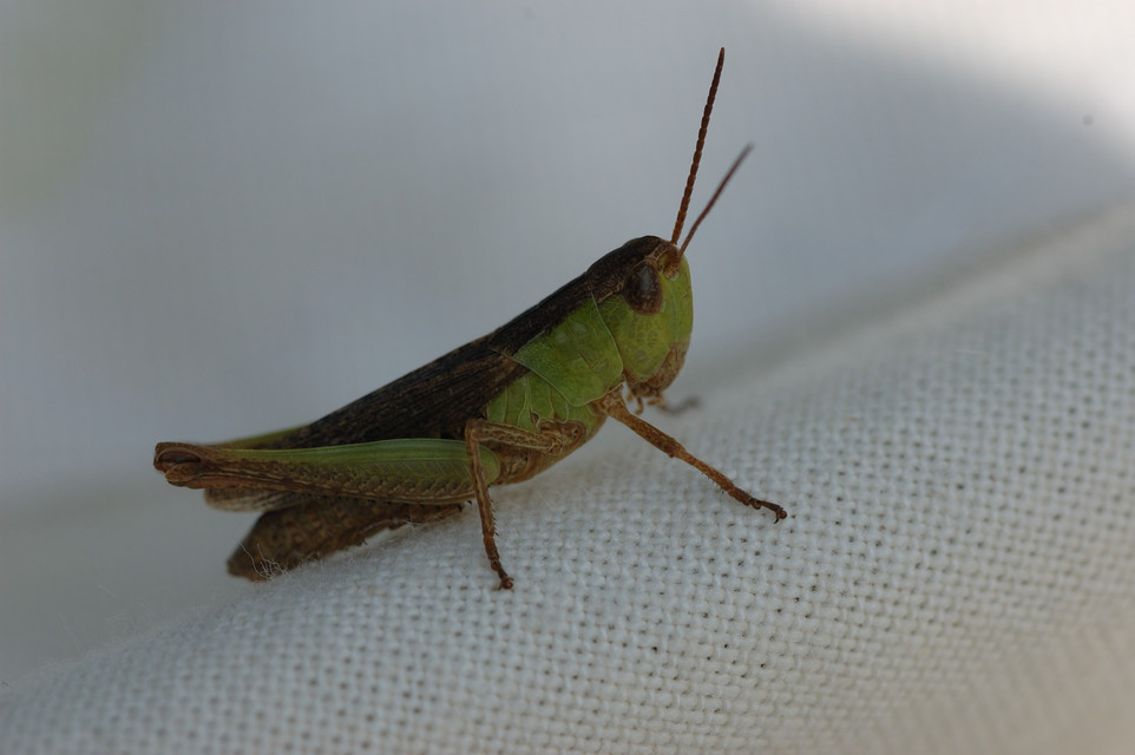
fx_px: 4962
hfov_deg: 13.0
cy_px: 378
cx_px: 568
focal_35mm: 158
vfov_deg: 8.7
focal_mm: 105
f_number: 10
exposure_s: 1/800
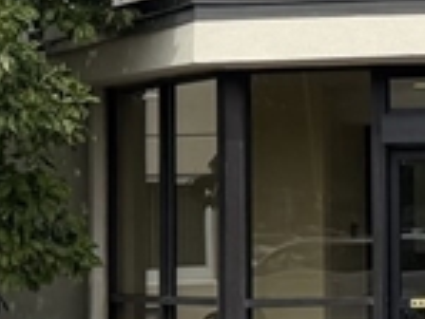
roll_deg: +0.8
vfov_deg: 9.0
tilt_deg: +3.5
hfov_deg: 11.3
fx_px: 2027
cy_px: 88
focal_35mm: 165
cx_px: 727
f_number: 1.78
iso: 80
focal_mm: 6.76
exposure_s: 1/3413
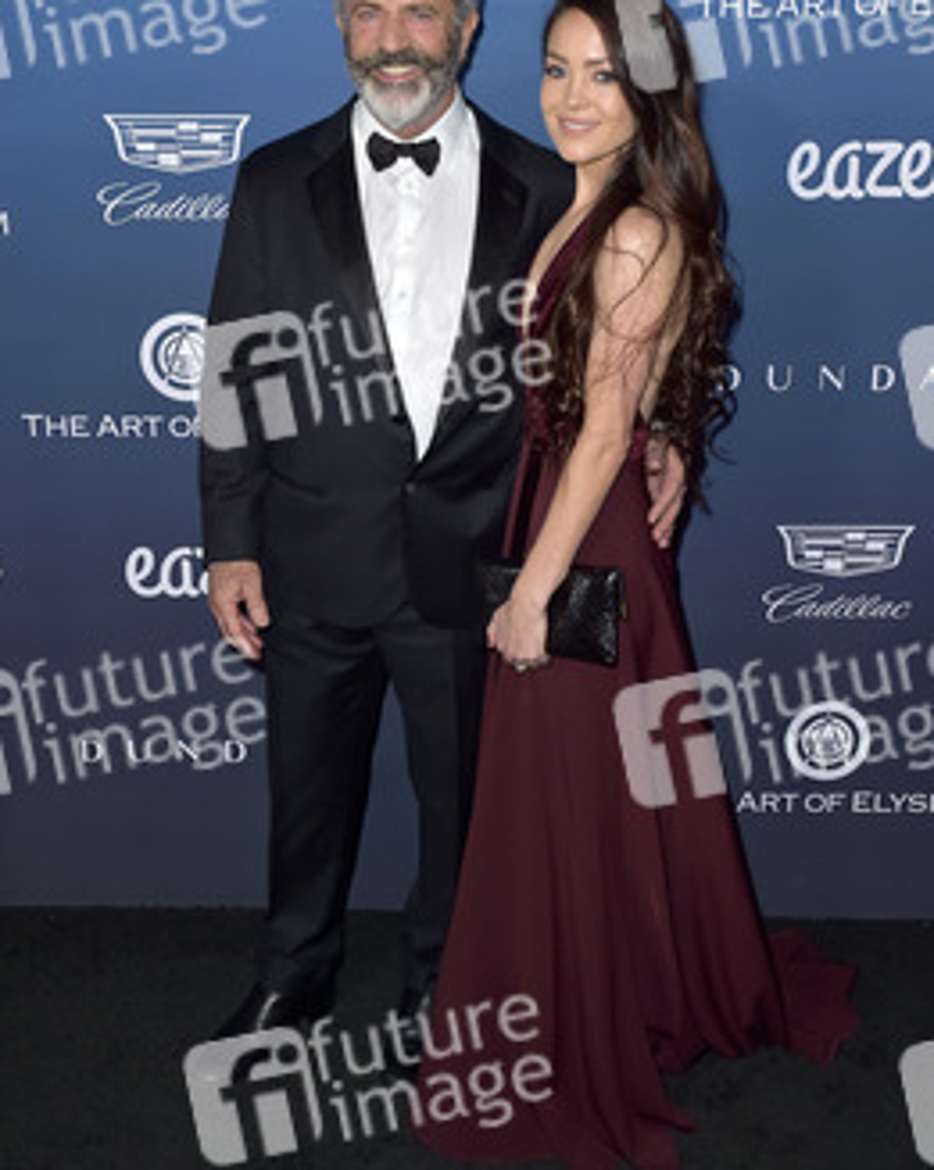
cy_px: 544
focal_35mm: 46
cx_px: 474
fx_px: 1592
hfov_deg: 32.7
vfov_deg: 40.3
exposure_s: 1/250
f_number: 5.6
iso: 250
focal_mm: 40
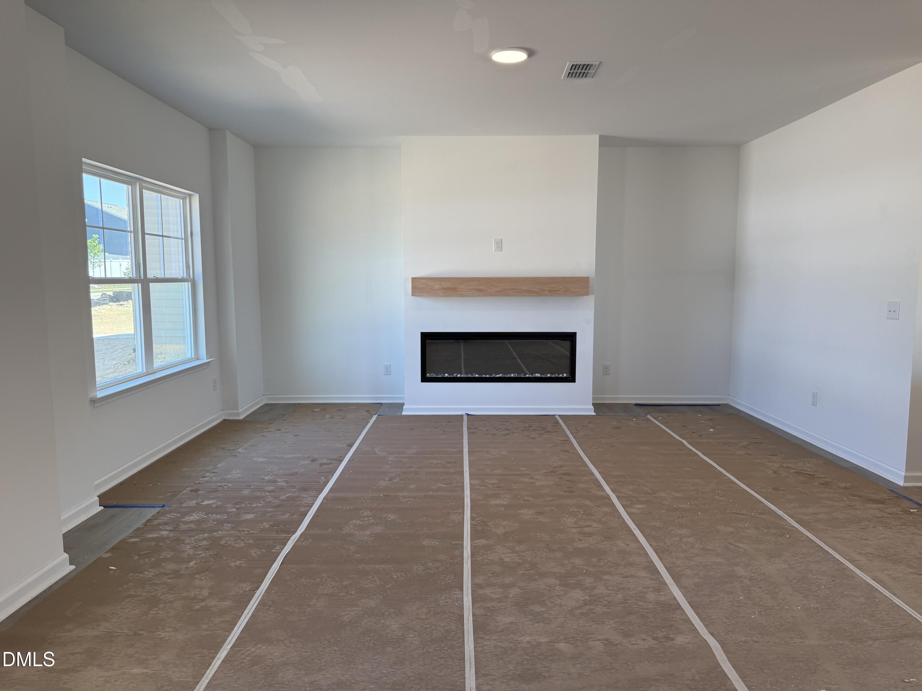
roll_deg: -0.3
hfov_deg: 71.6
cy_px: 346
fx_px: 639
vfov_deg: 56.8
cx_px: 461
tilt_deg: -6.1
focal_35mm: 24
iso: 100
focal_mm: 6.76
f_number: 1.78
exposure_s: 1/240
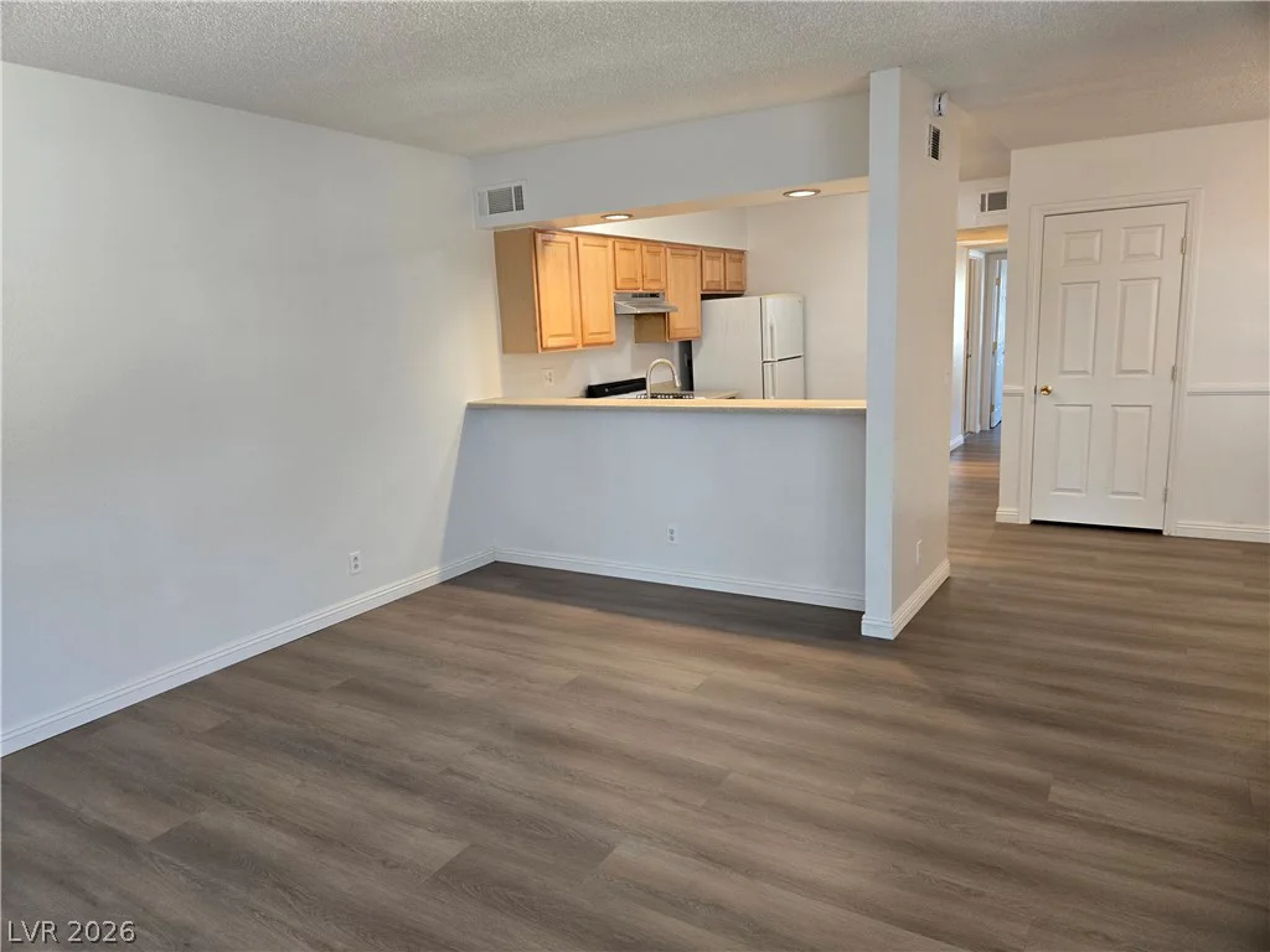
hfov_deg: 73.9
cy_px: 476
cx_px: 635
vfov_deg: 58.9
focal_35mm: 23
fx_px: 844
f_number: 1.8
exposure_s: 1/120
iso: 200
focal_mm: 5.4
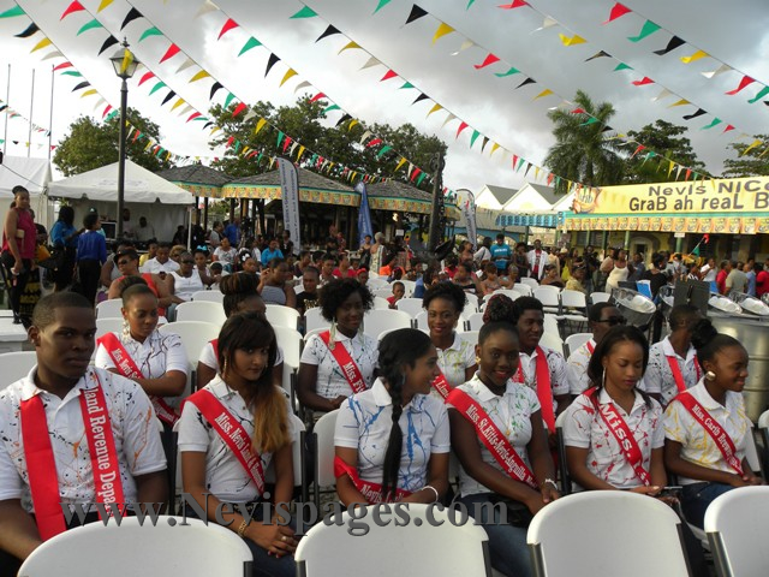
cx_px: 384
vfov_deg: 53.1
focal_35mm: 26
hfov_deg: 67.3
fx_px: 578
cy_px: 288
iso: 64
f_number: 4
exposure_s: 1/126
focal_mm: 4.6
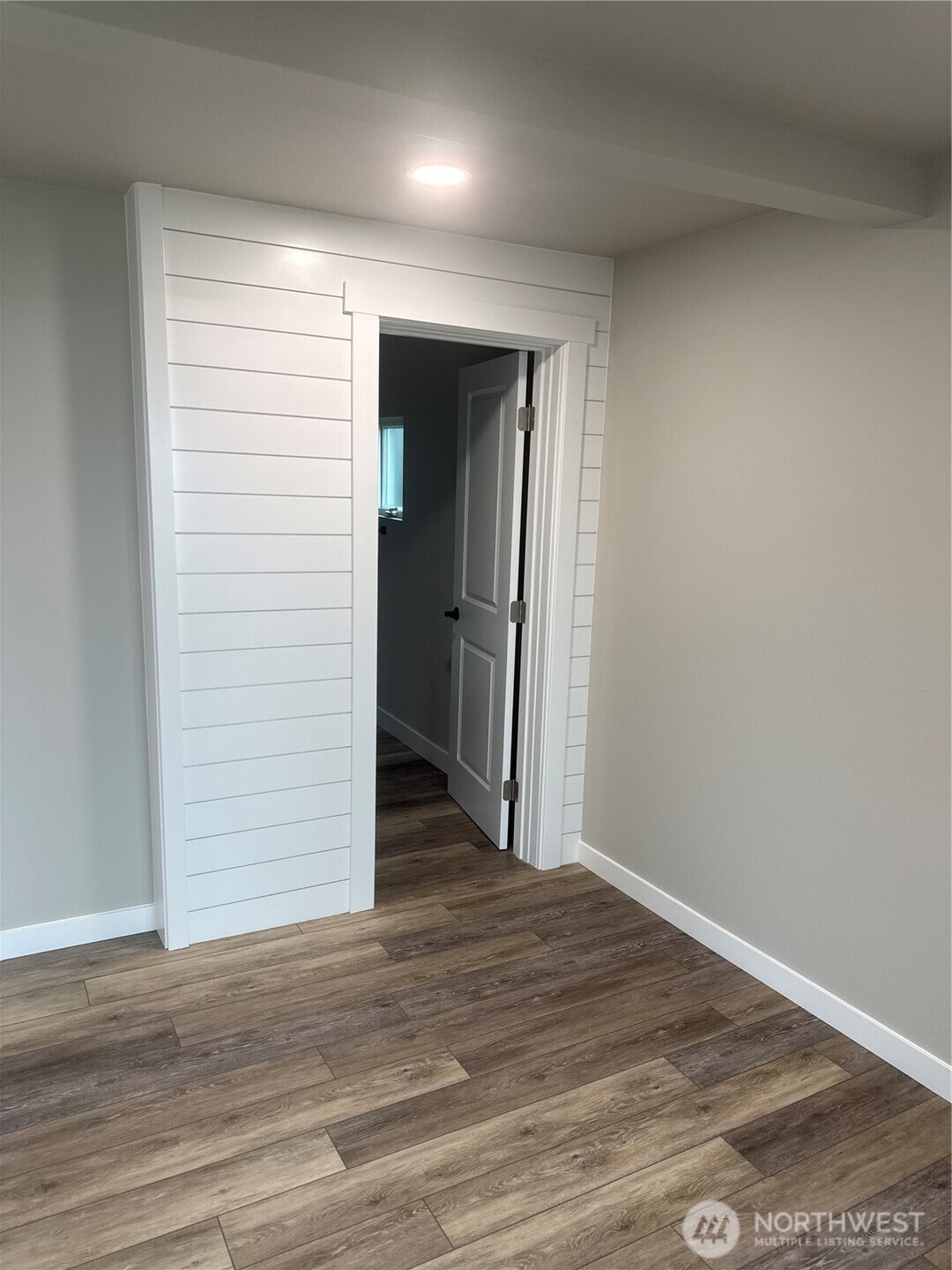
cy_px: 635
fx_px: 880
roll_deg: -2.0
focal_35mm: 24
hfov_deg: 56.8
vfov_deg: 71.6
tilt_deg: -9.8
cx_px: 476
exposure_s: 1/120
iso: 160
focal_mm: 6.76
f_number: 1.78
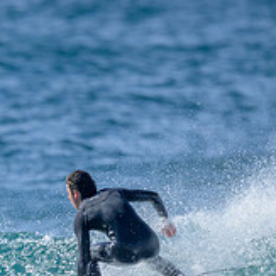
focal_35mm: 2425
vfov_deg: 0.7
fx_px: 21875
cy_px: 314
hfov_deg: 0.7
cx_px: 49
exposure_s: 1/2500
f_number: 6.3
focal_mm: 800
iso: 450
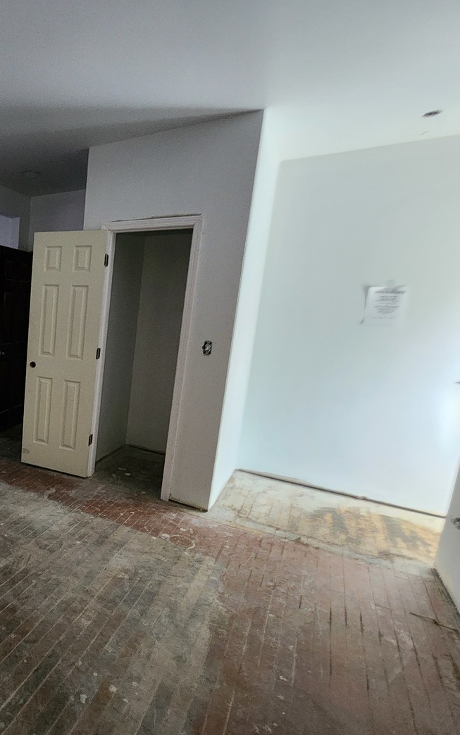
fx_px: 381
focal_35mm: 19
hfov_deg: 49.0
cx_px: -15
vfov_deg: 88.0
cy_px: 378
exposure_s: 1/30
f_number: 2.2
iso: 500
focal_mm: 2.2
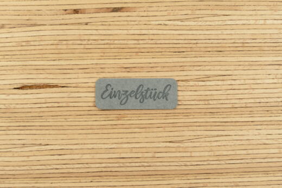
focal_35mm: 63
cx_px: 141
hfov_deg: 31.9
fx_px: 494
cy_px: 94
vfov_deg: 21.6
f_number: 3.6
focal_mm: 22.94
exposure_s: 1/80
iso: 200
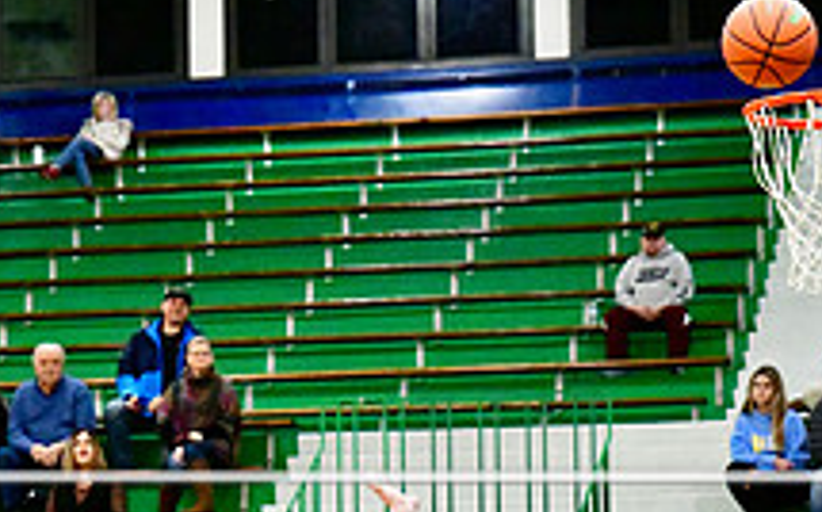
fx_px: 3693
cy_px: 495
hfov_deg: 12.7
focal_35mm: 165
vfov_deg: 7.9
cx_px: 421
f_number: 3.5
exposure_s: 1/1000
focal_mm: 60
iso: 16000
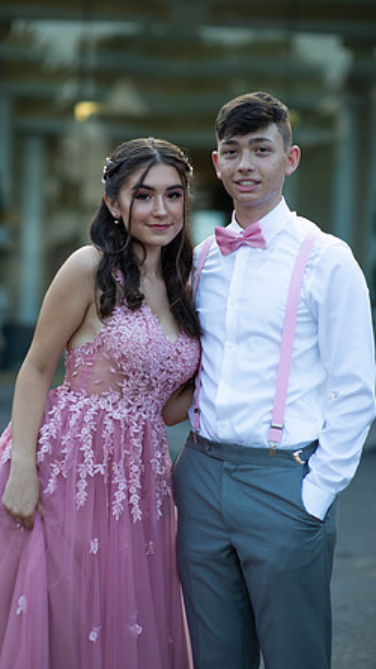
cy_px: 335
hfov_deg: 13.4
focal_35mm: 90
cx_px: 177
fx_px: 1597
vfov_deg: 23.7
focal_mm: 85
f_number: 2
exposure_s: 1/1000
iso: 250
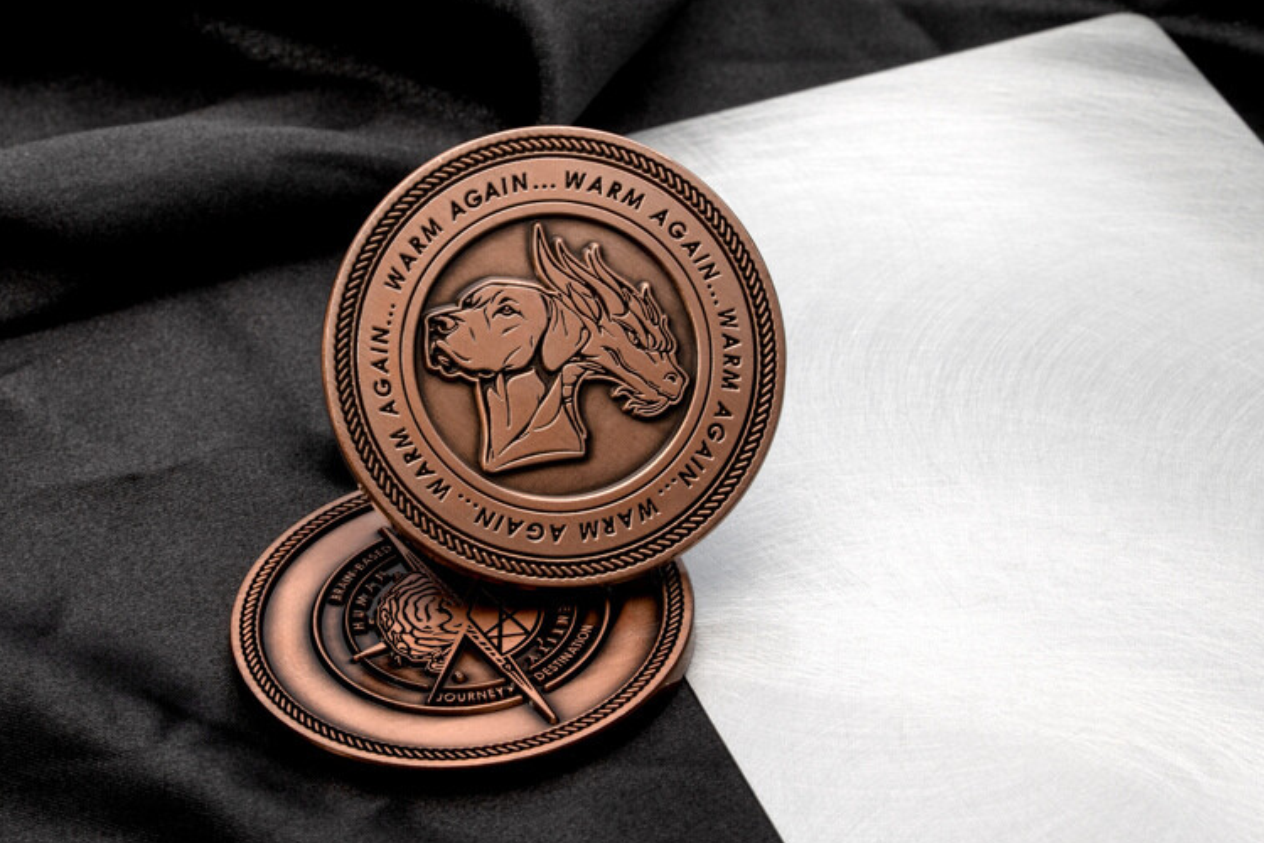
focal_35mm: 108
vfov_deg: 12.7
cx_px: 512
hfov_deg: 18.9
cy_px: 415
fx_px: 3792
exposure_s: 1/20
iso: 400
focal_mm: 90
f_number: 19
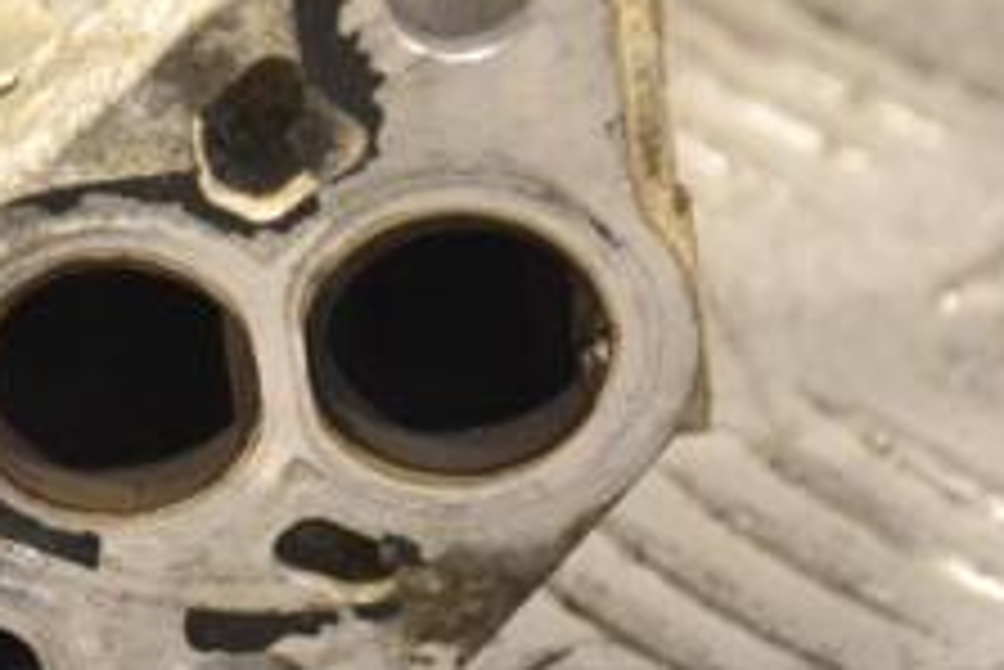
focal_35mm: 202
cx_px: -257
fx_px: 5637
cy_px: 139
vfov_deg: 6.8
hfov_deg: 10.0
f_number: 8
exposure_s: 1/250
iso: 3200
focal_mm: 50
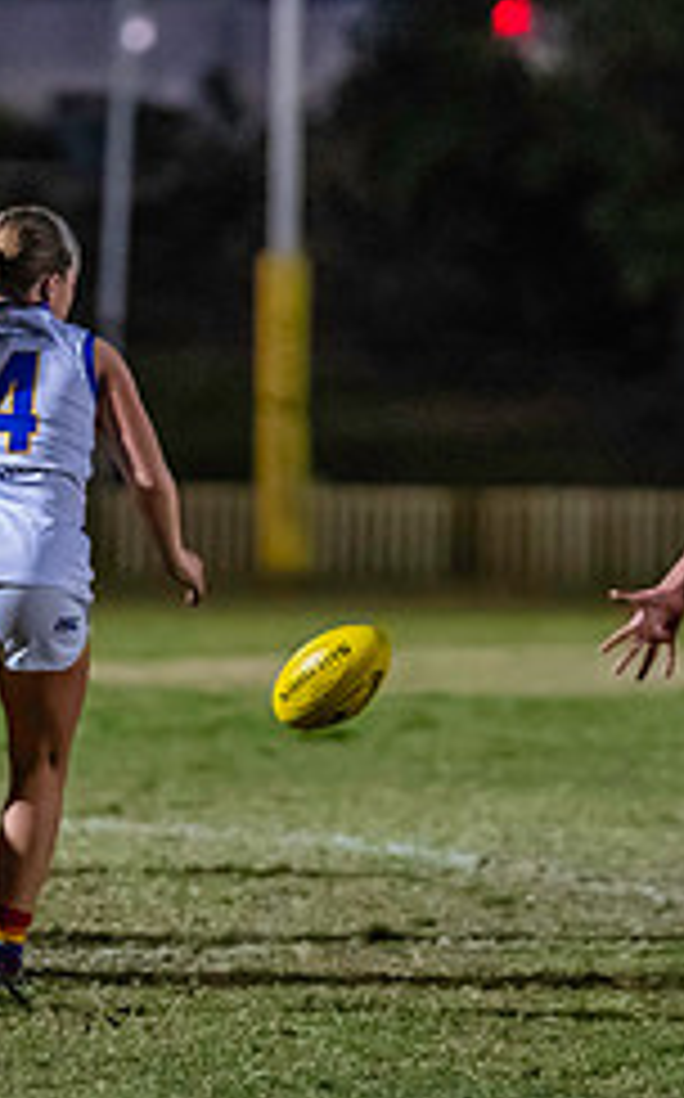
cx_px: -136
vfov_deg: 3.3
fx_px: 18775
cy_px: 653
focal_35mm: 628
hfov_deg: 2.1
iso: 10000
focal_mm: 220
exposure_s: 1/1000
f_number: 2.8
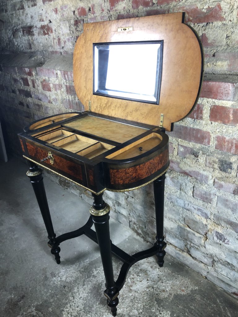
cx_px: 119
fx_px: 257
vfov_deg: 63.4
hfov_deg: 49.7
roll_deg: +4.7
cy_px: 158
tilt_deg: -26.0
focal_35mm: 28
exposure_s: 1/25
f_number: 1.8
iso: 40
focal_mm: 4
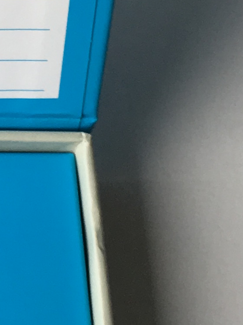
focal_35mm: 156
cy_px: 24
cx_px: -155
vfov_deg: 12.6
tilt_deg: -62.3
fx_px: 1461
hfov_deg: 9.2
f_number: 2.2
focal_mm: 4.15
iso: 40
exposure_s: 1/100
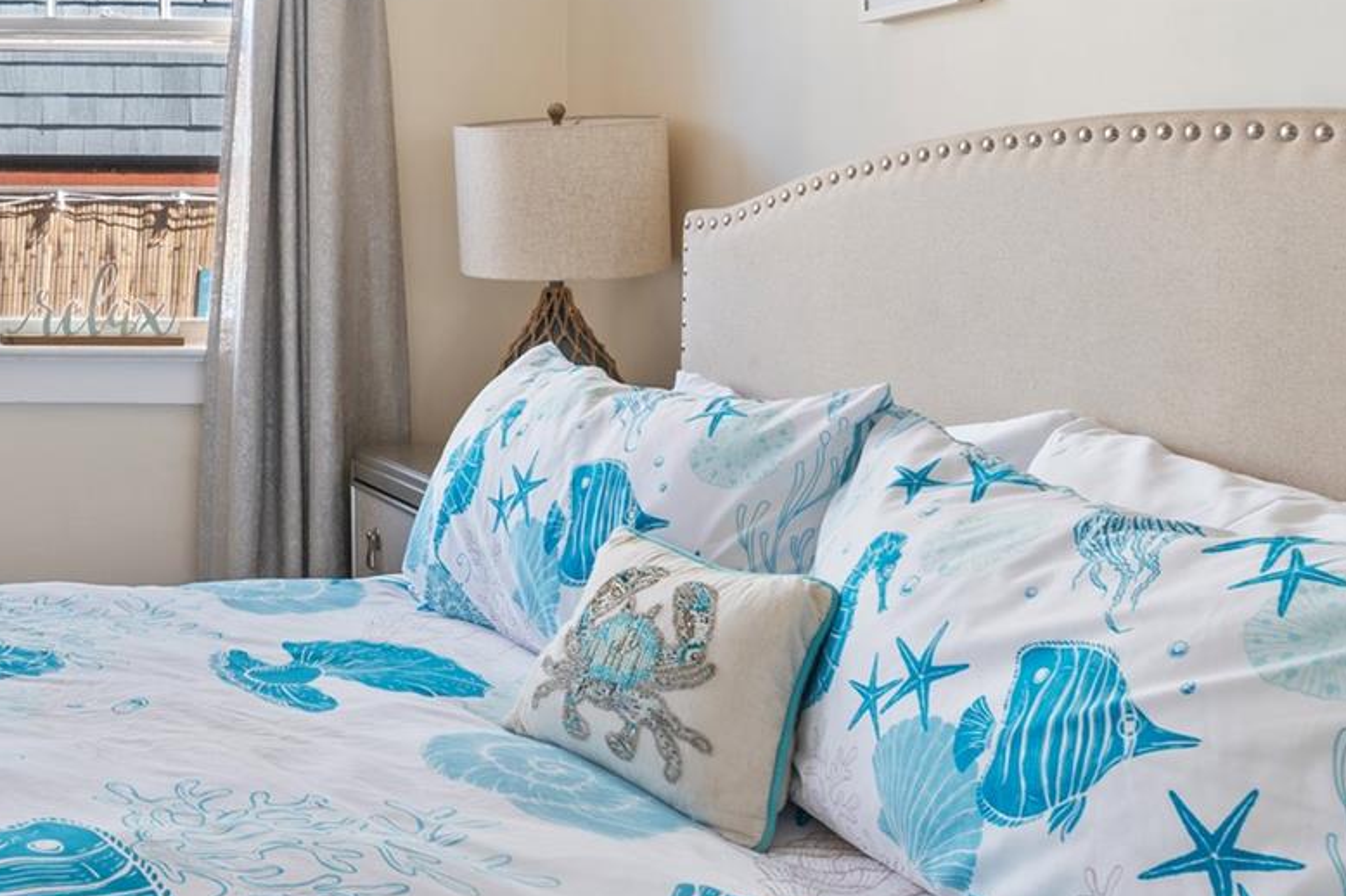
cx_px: -194
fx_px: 1869
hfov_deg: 33.6
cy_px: 377
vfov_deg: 26.9
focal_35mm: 50
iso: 320
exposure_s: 1/10
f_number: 7.1
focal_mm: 19
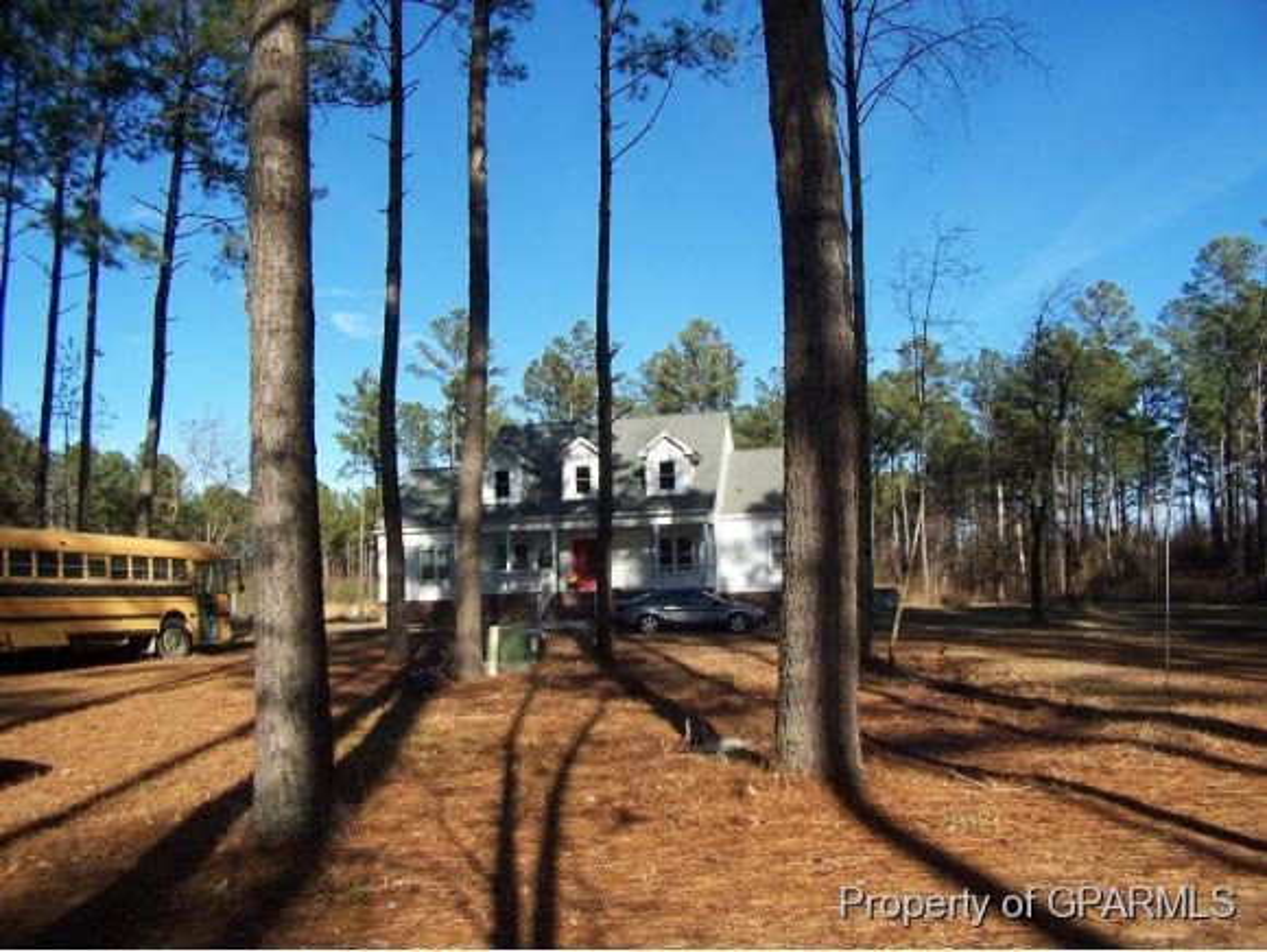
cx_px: 634
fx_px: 1392
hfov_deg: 48.9
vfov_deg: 37.8
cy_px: 476
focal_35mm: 38
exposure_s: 1/500
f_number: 4
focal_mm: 6.3
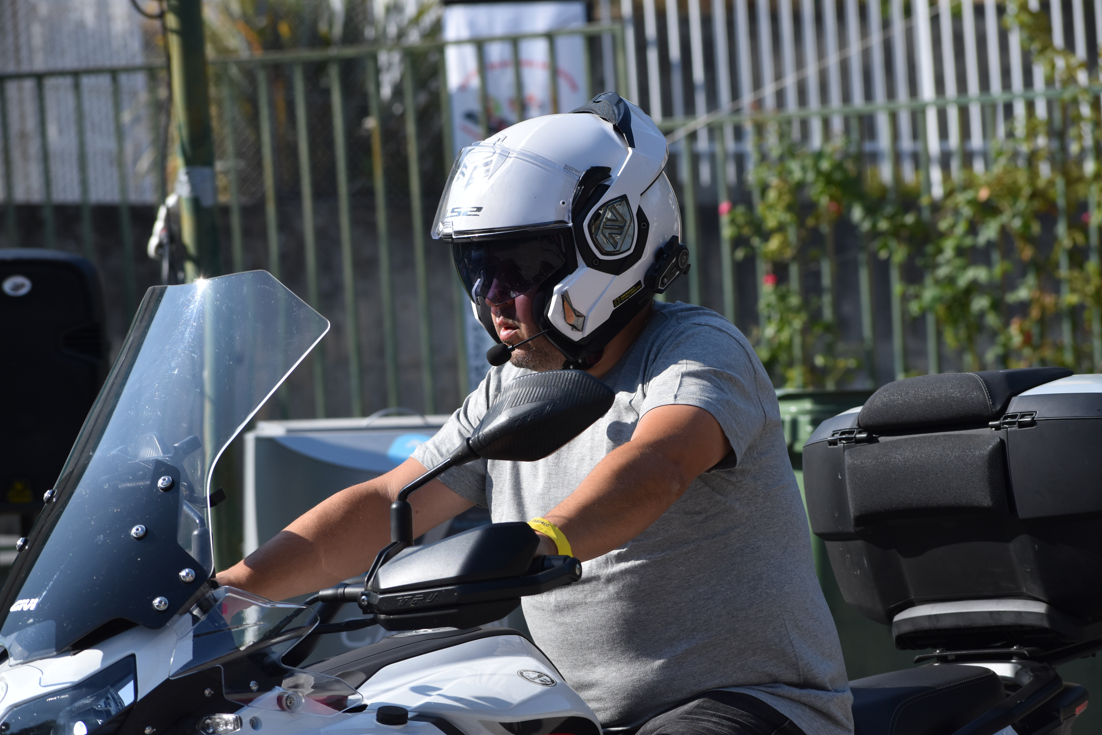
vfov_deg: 7.8
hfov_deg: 11.7
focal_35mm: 175
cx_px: 552
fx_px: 5356
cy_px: 366
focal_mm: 116
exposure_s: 1/1600
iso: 400
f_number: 6.3
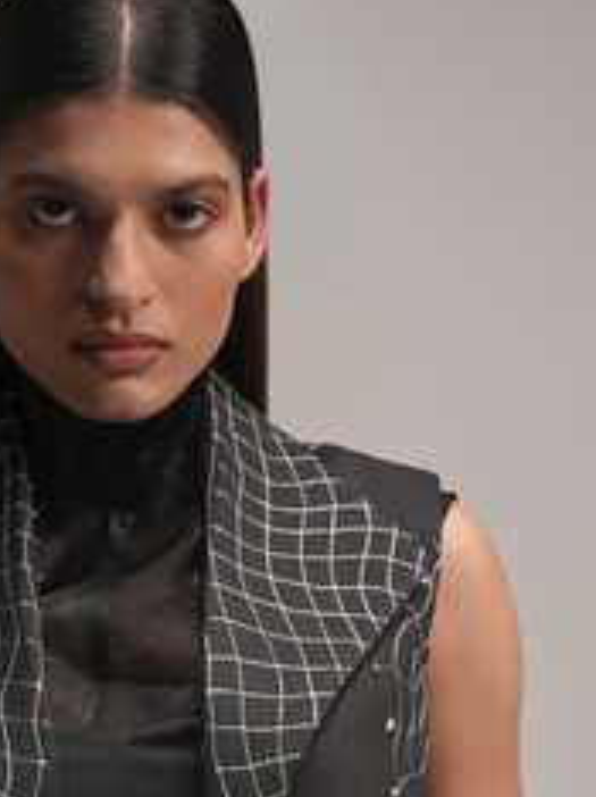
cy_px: 768
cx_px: 133
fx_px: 2519
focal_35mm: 110
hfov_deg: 13.4
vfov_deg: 17.6
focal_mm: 50.7
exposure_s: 1/160
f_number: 4.5
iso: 640
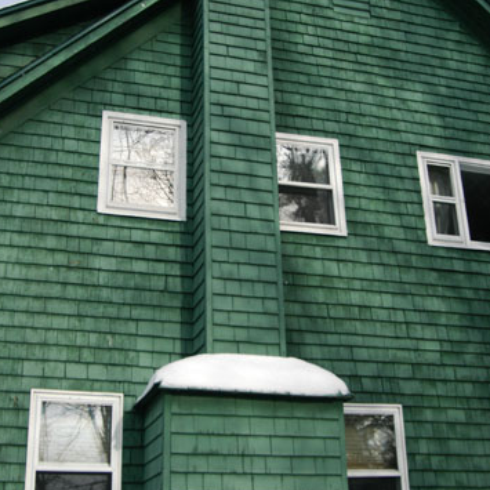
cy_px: 211
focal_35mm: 50
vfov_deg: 34.0
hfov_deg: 34.0
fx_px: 801
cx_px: 225
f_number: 3.5
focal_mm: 24
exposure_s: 1/4000
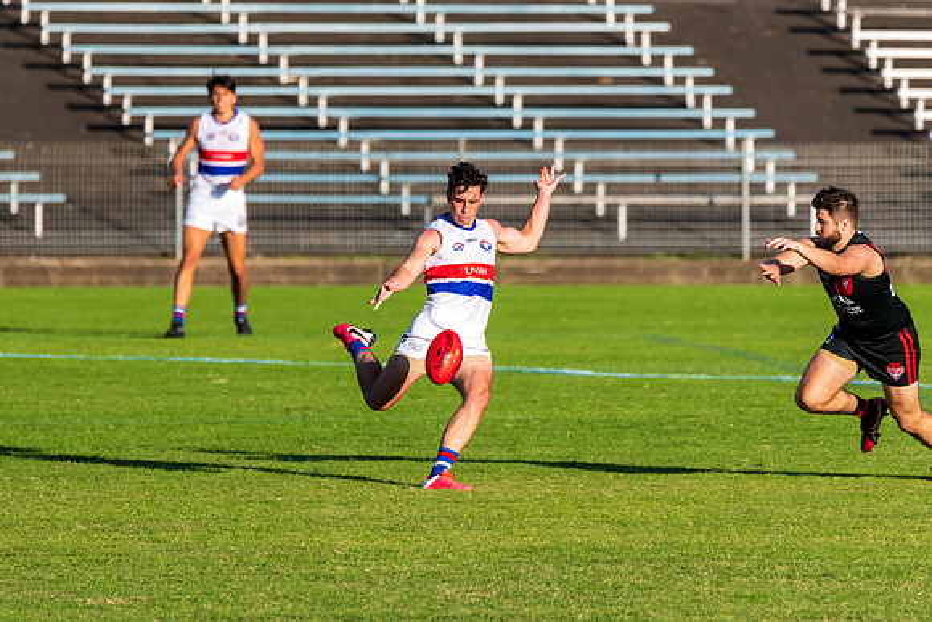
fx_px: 15543
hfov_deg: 3.4
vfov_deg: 2.3
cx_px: 375
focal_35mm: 600
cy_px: 274
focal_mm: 500
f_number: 6.3
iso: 1000
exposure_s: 1/3200
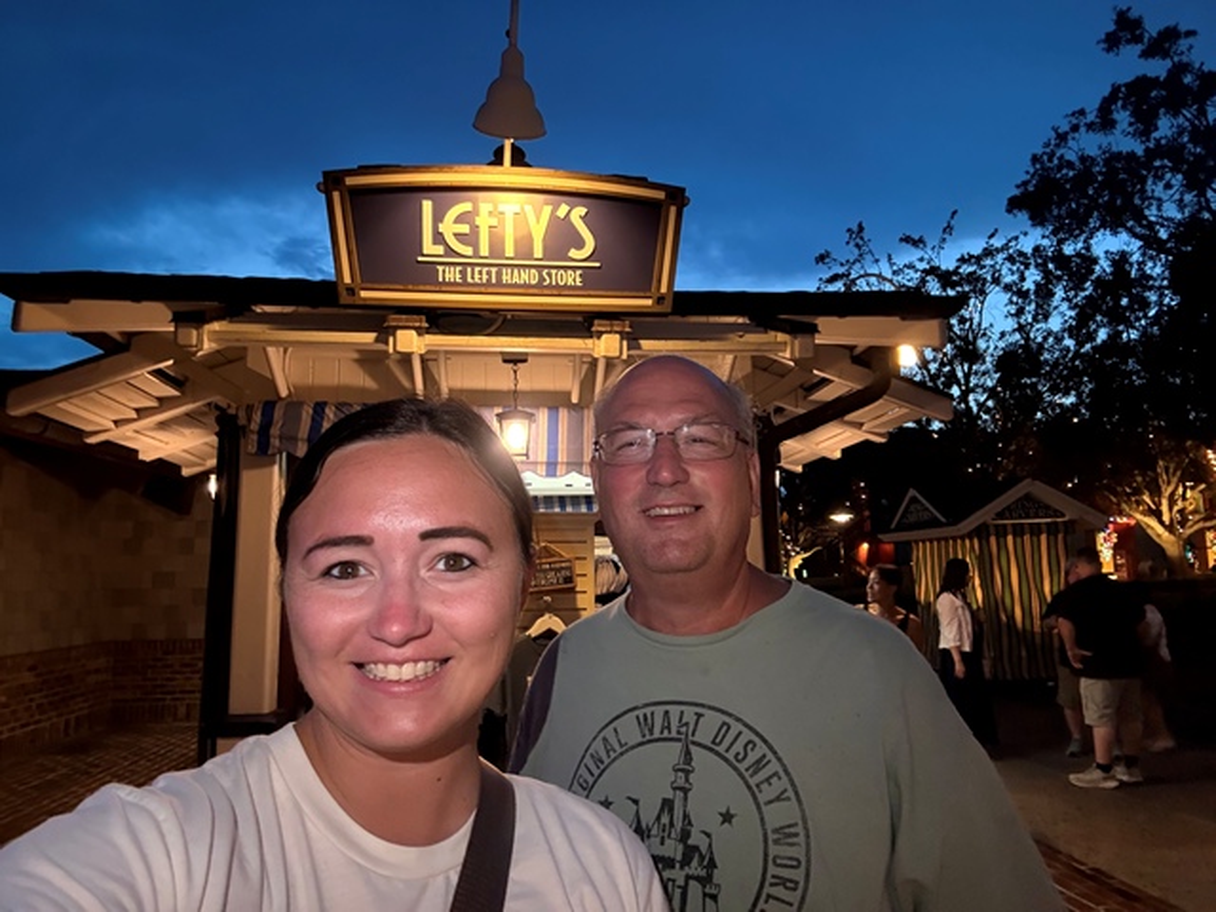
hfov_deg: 73.9
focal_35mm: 23
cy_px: 456
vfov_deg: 58.9
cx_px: 608
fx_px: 808
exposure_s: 1/30
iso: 500
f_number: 1.9
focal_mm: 2.69
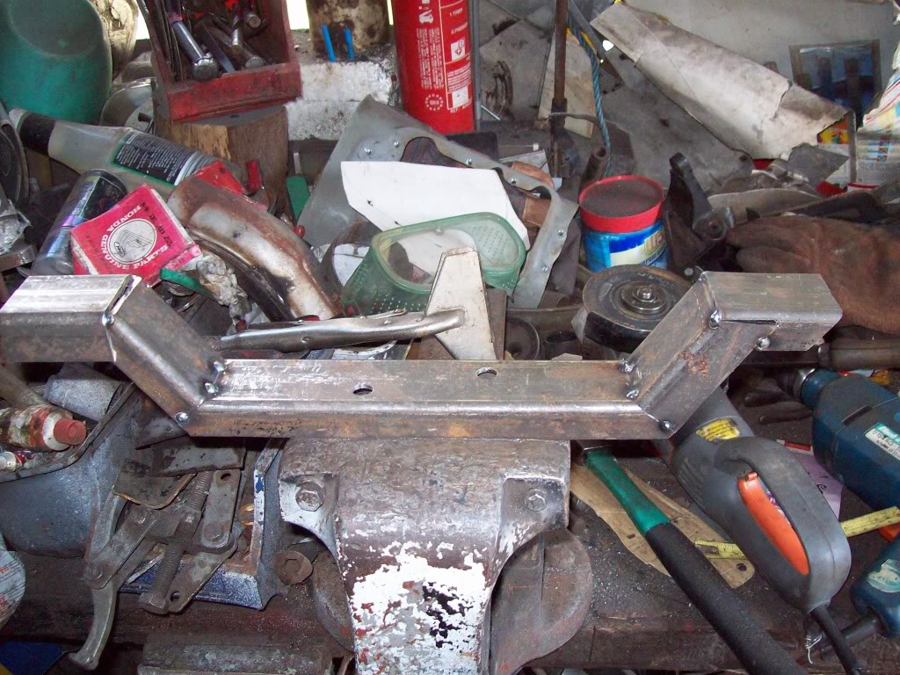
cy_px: 338
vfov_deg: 39.7
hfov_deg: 51.4
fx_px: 936
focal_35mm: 36
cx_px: 450
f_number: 2.7
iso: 200
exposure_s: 1/64
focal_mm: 6
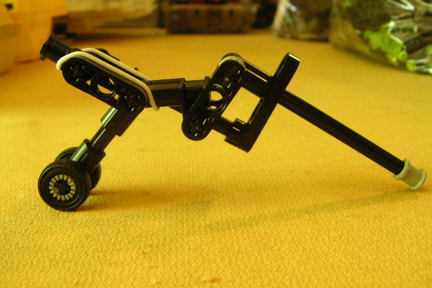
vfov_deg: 33.3
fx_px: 480
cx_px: 214
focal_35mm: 40
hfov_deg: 48.5
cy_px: 131
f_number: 2.8
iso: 400
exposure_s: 1/15
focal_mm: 4.8
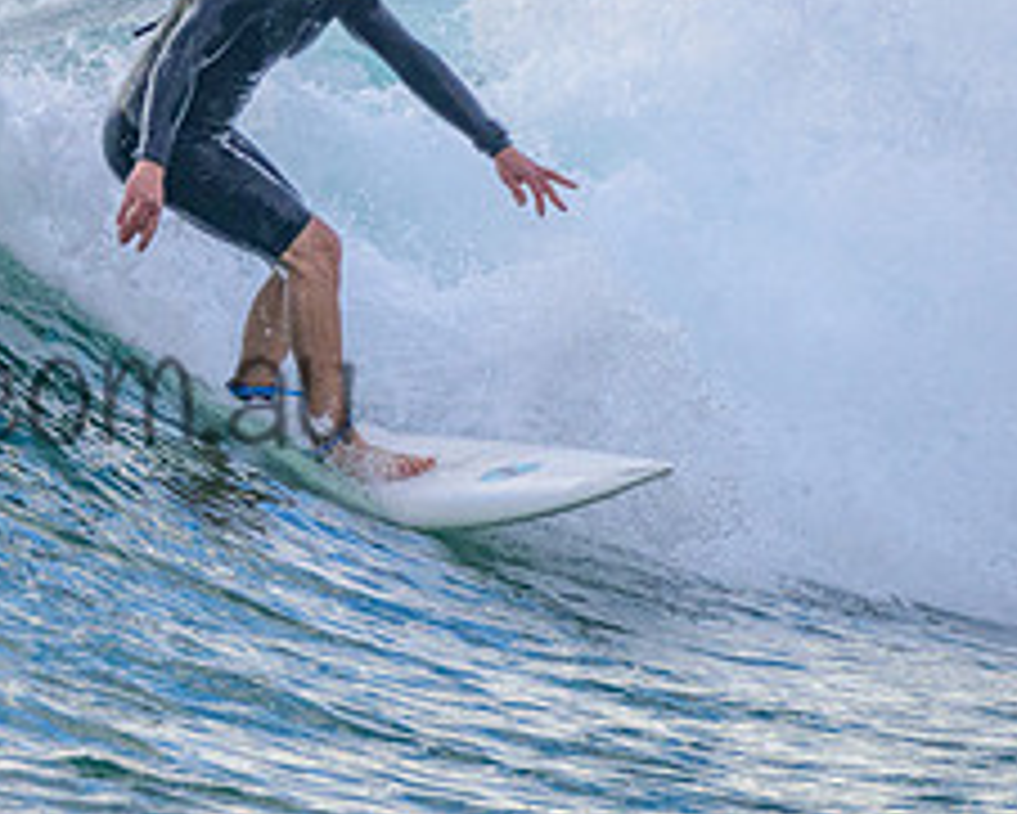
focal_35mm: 1302
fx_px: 39206
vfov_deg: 1.2
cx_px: 174
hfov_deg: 1.5
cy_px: 166
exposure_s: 1/2000
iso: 800
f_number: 5.6
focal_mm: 440
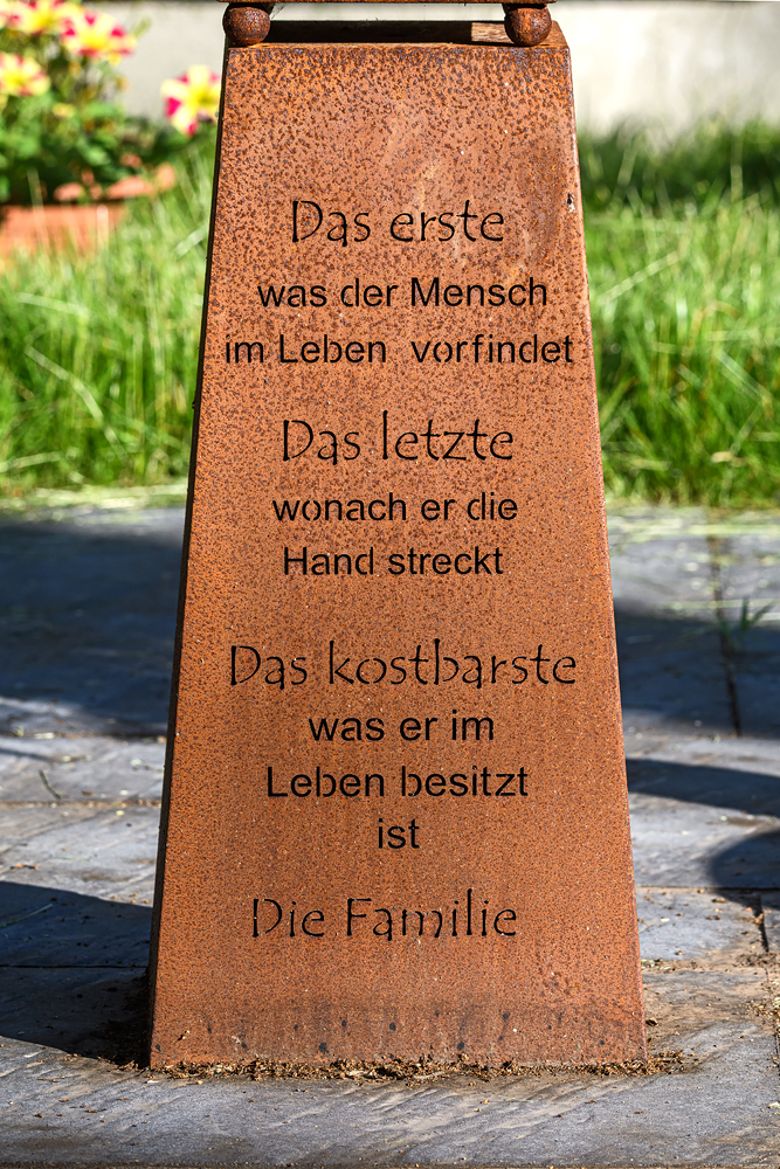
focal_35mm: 248
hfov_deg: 5.6
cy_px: 584
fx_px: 8040
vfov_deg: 8.3
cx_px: 390
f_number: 9
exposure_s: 1/400
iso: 400
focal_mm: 165
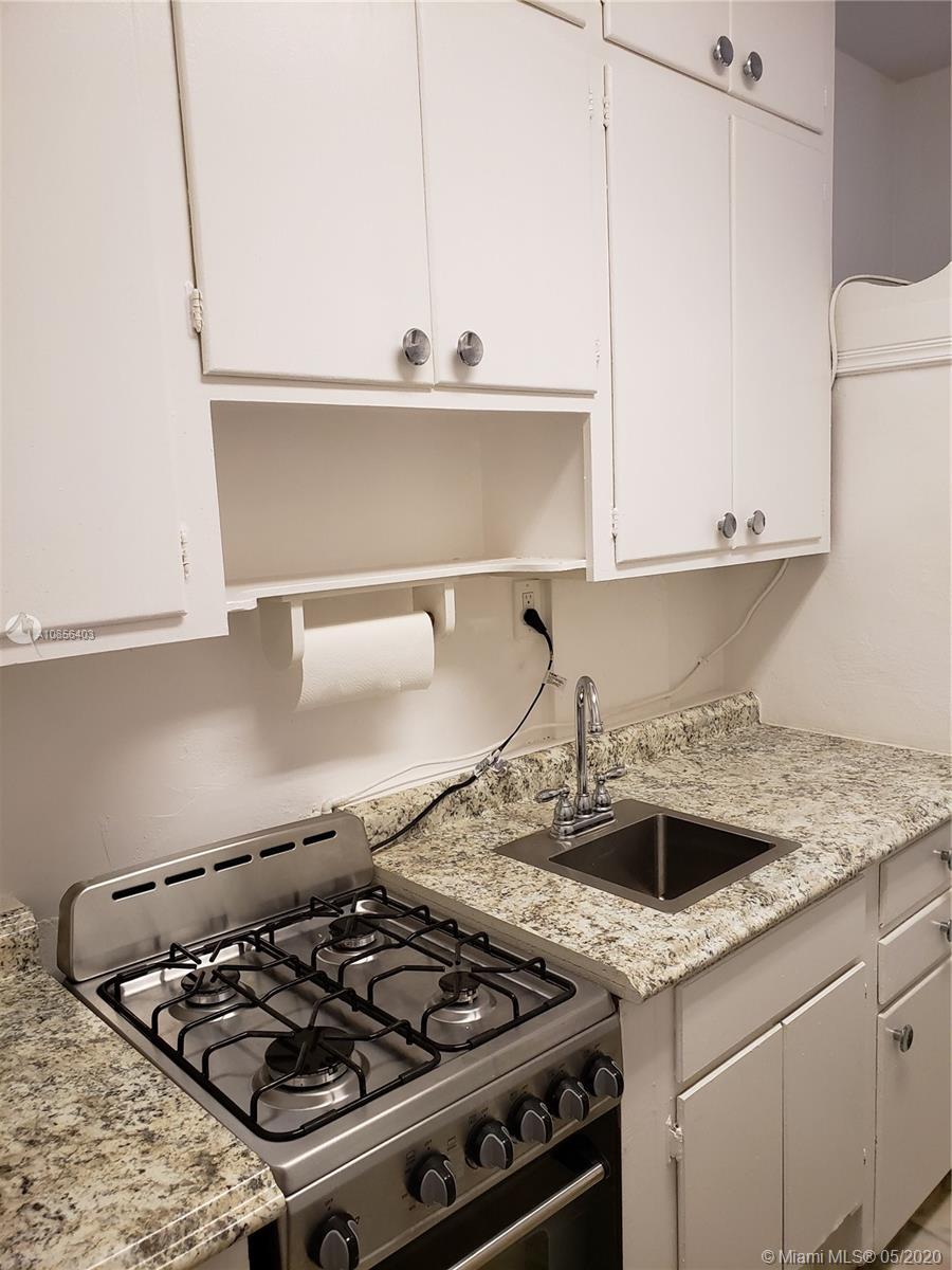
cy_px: 635
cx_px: 476
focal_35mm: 26
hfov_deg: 53.1
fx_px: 953
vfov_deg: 67.3
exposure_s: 1/60
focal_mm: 4.3
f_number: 2.4
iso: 250
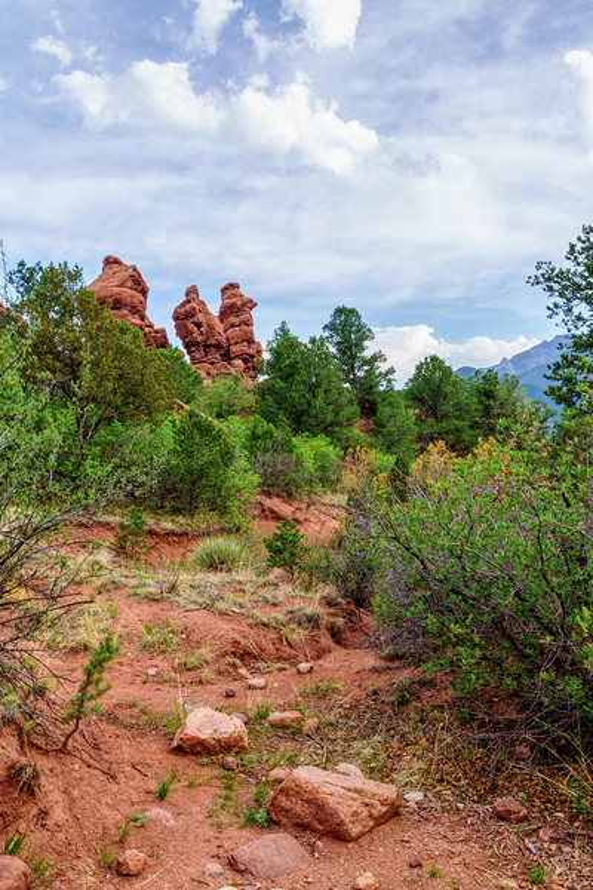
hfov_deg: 43.6
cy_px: 445
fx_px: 741
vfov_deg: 61.9
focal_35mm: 30
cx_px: 296
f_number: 16
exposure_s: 1/25
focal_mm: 30
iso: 200
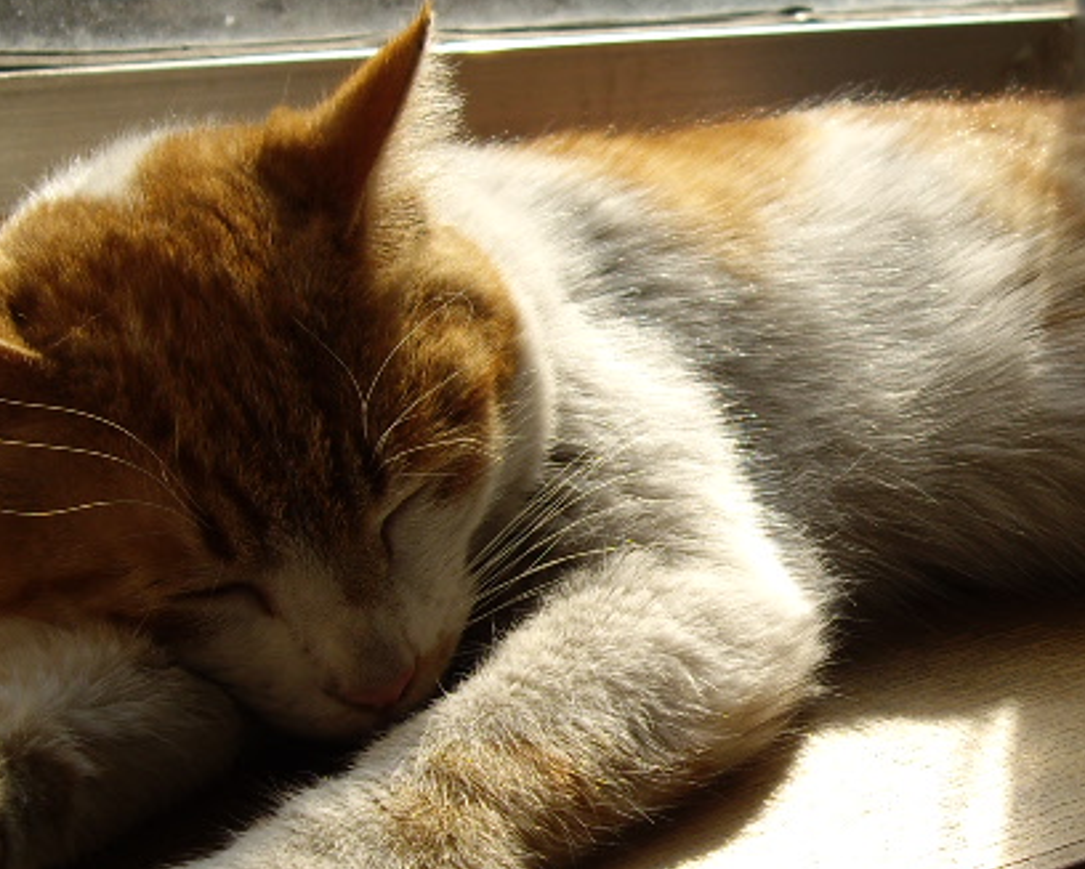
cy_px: 473
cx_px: 904
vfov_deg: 16.6
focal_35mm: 93
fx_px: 2989
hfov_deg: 20.3
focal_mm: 7.9
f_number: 2.8
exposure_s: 1/500
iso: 64
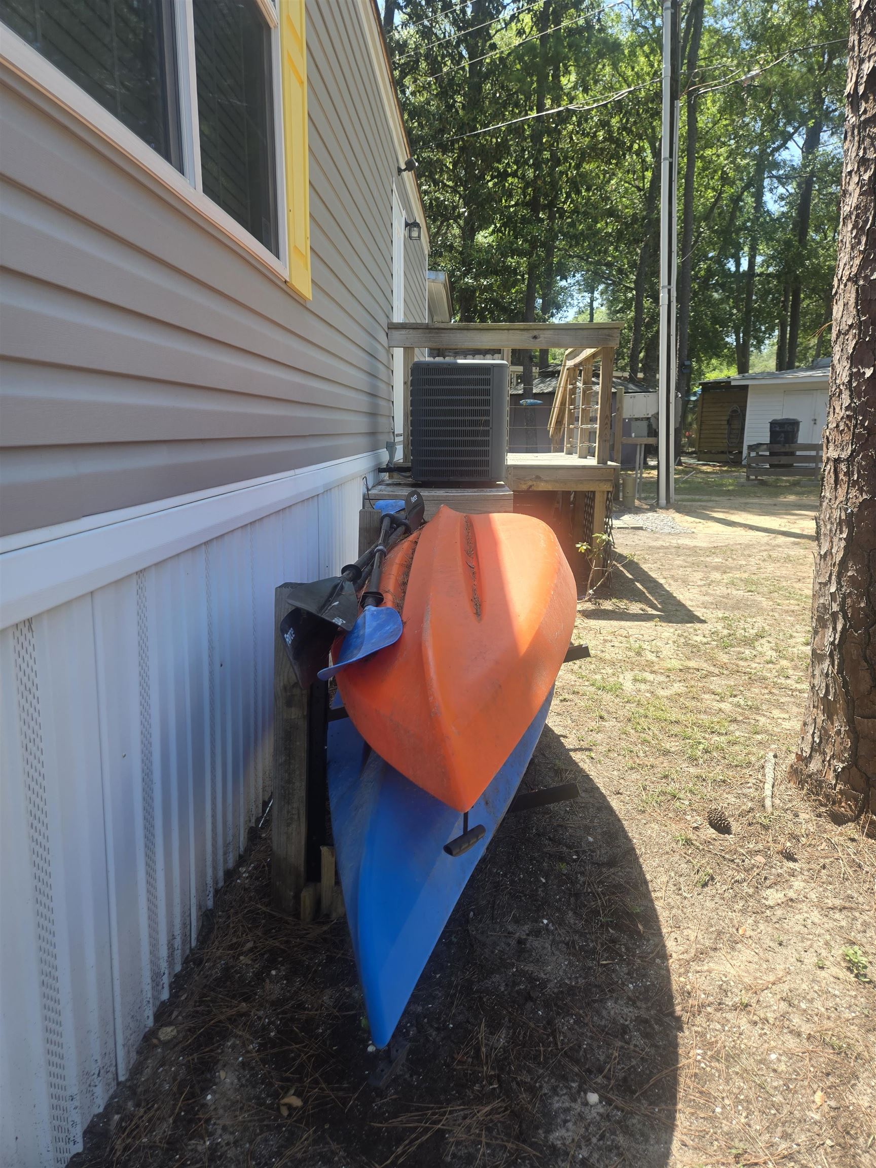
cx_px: 438
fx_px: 776
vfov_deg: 73.9
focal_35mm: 23
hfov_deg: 58.9
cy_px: 584
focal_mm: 5.4
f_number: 1.8
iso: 25
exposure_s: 1/512
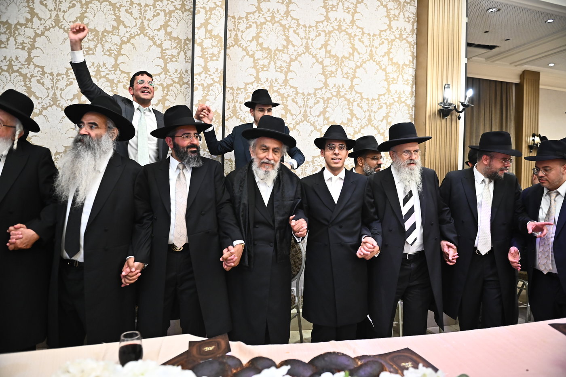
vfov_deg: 53.1
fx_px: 377
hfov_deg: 73.8
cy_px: 188
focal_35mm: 24
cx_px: 283
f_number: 3.2
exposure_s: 1/200
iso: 3200
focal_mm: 24
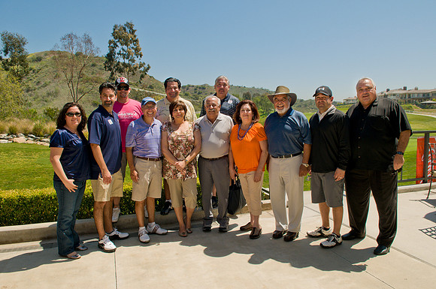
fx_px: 308
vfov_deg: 50.3
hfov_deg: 70.5
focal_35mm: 26
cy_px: 144
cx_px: 218
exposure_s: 1/320
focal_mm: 17
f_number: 8
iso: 100
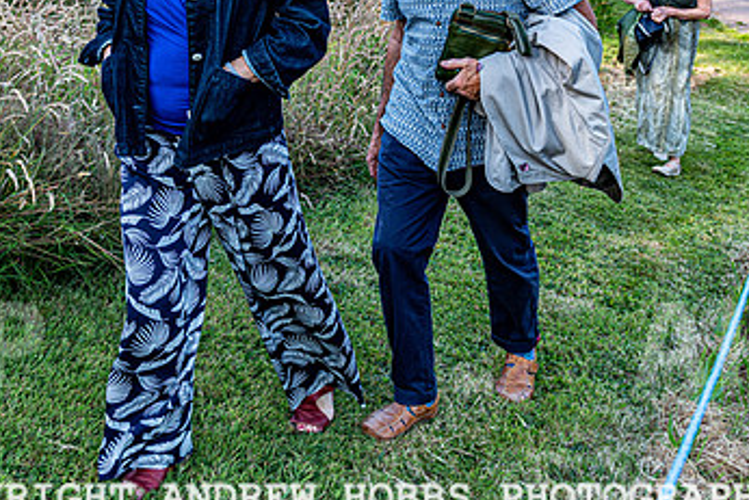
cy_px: 59
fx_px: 999
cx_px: 223
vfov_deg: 27.2
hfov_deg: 40.3
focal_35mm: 48
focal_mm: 24
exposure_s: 1/200
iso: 72
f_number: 5
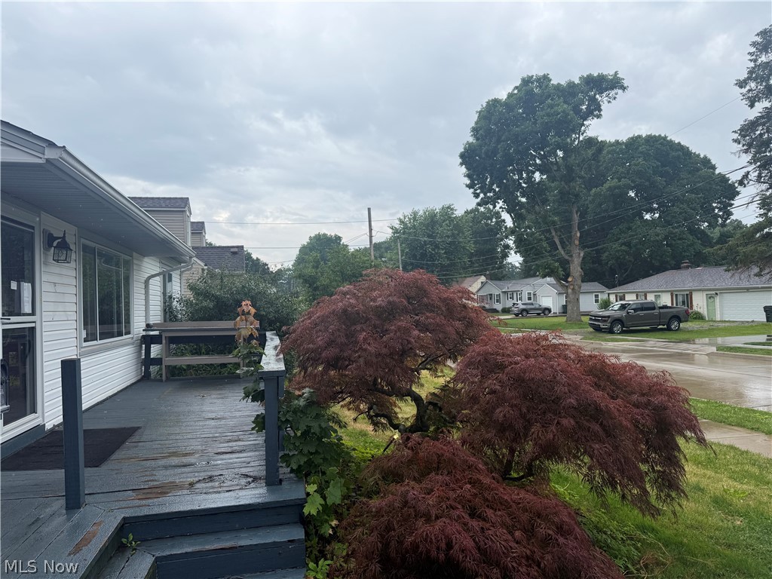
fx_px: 535
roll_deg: +2.7
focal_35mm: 24
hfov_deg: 71.6
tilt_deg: +0.7
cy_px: 290
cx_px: 386
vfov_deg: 56.8
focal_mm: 6.76
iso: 80
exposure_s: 1/2611
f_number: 1.78
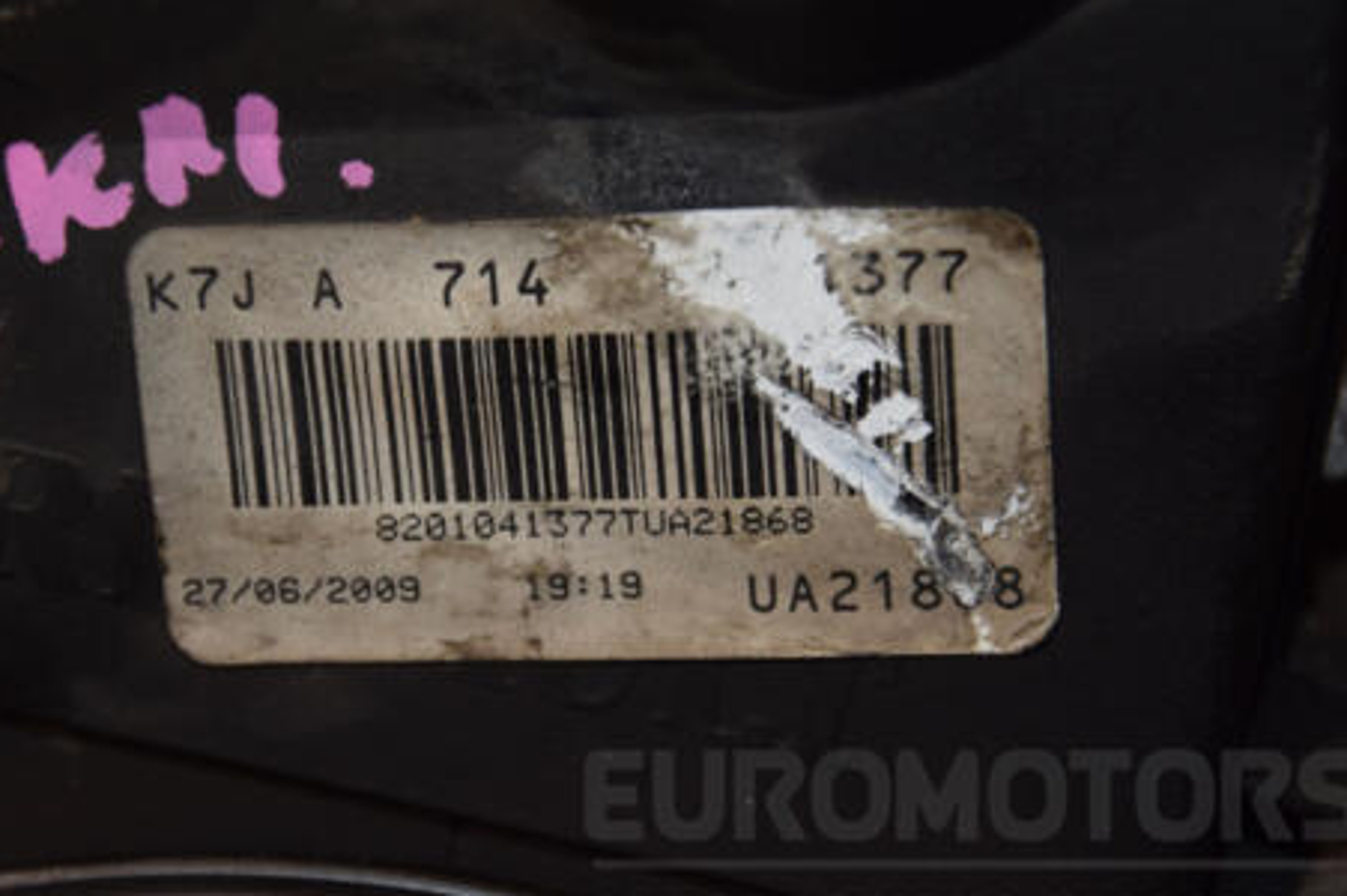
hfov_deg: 9.8
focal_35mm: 210
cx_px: 529
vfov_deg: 6.5
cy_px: 397
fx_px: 7839
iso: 800
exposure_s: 1/60
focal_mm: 105
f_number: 5.6
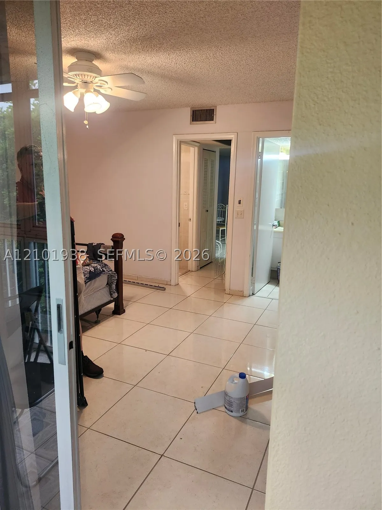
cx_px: 191
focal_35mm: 23
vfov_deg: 73.9
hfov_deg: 58.9
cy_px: 255
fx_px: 338
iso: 500
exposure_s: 1/120
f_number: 1.8
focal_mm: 5.54
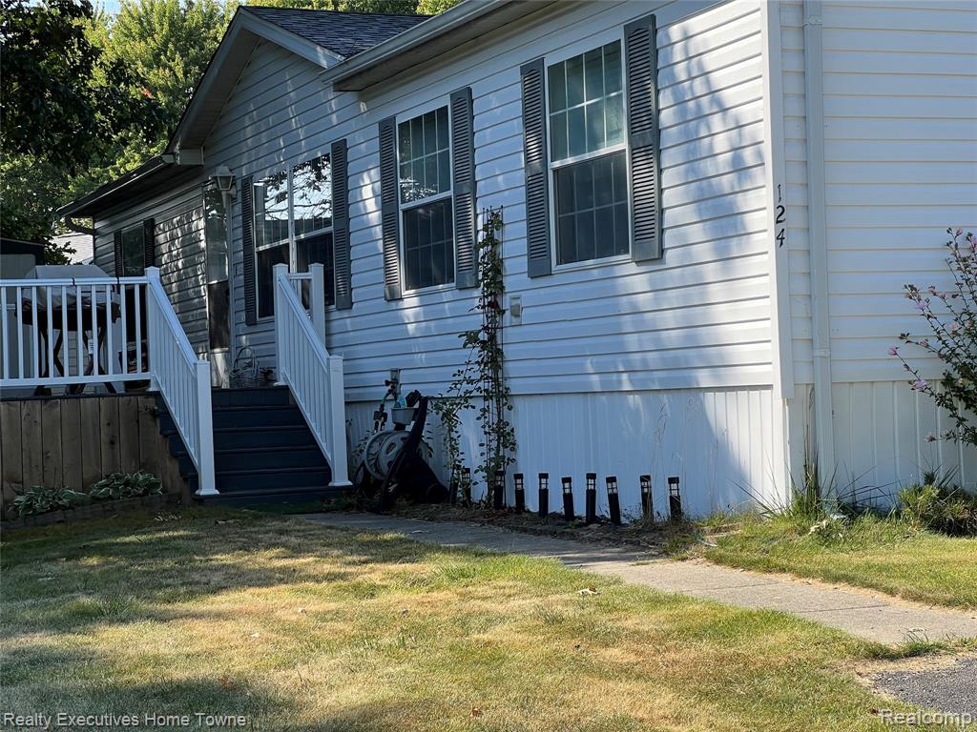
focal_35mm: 77
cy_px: 366
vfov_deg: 19.1
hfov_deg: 25.3
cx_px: 488
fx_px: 2173
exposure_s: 1/313
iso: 32
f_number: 2.8
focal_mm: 9
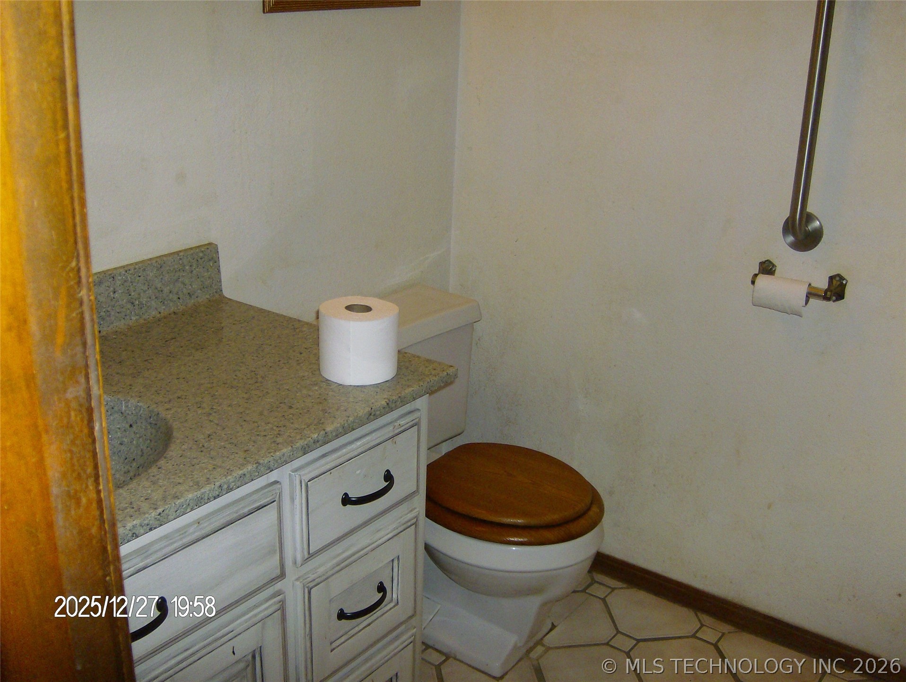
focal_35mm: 36
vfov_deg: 39.7
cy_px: 341
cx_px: 453
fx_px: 943
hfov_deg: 51.3
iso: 200
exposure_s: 1/60
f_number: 2.8
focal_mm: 6
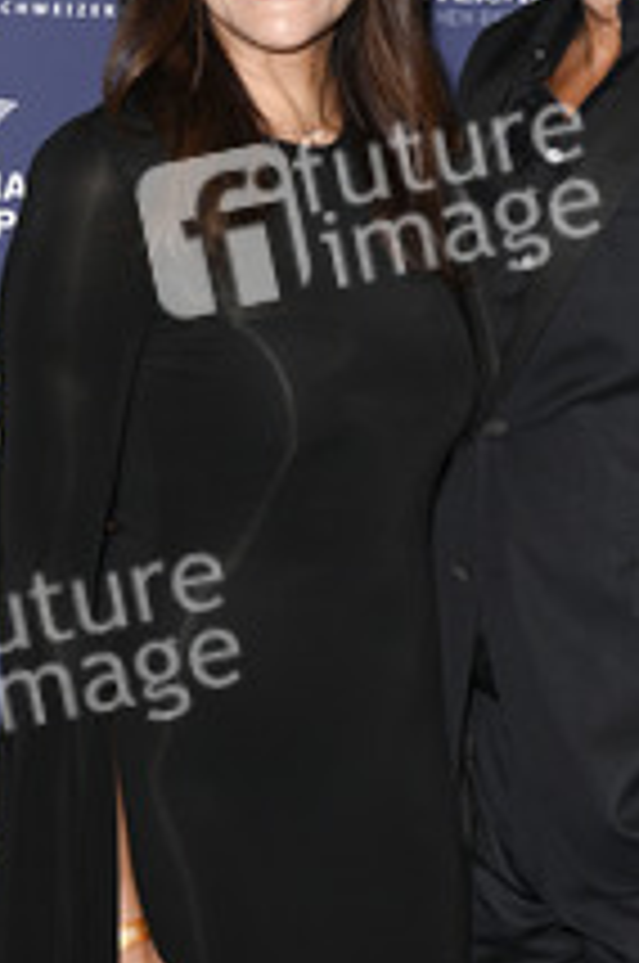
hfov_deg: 10.4
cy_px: 436
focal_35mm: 131
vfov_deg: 15.7
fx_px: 3499
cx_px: 500
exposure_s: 1/320
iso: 320
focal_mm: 70
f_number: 5.6
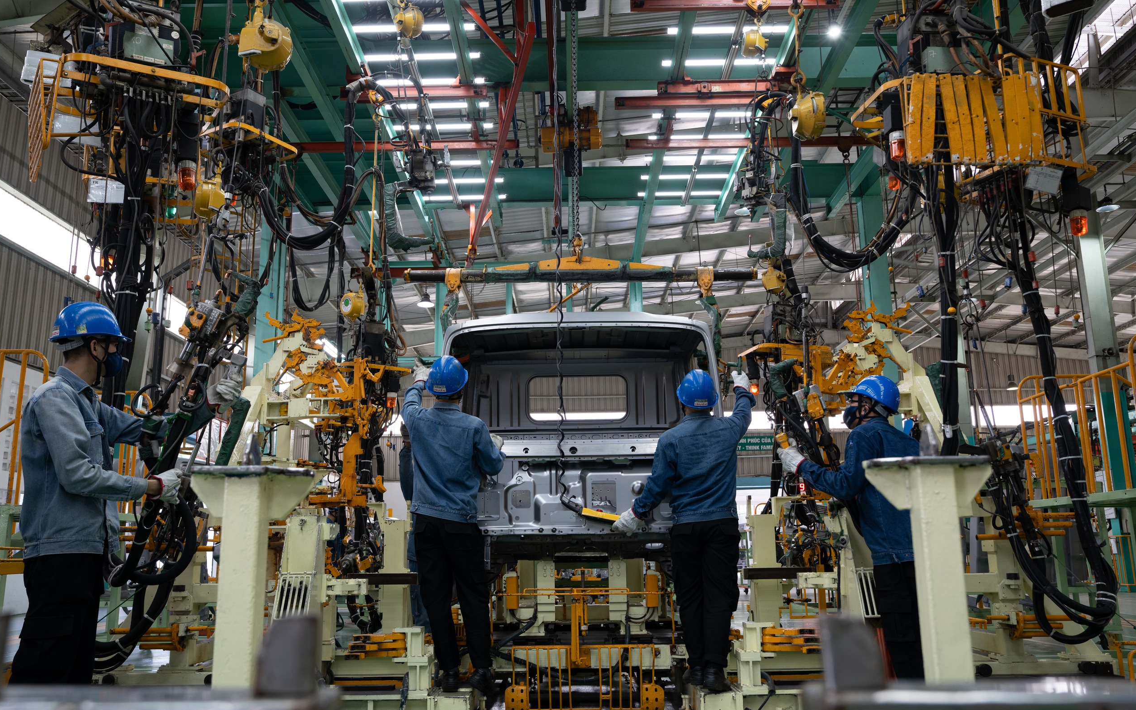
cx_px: 563
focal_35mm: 31
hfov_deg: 61.2
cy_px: 348
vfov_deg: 40.6
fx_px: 960
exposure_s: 1/50
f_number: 5.6
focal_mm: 30
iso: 500
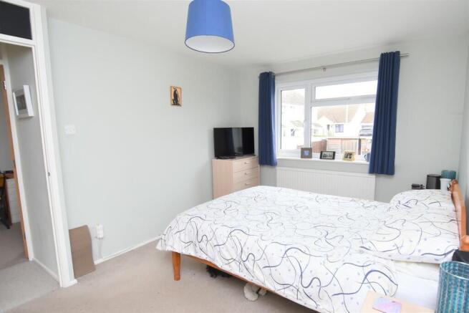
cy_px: 156
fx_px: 235
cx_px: 234
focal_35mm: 18
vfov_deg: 67.4
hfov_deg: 90.0
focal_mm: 12
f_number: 4
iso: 800
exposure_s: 1/250
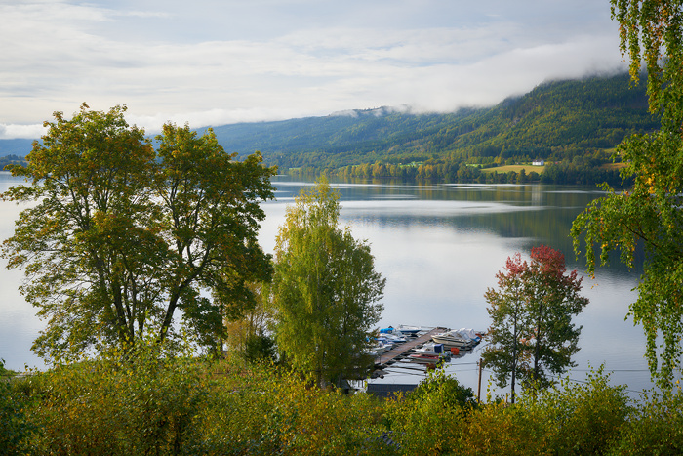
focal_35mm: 50
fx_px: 949
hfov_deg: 39.6
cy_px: 228
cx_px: 342
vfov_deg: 27.0
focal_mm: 50
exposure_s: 1/50
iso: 100
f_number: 8
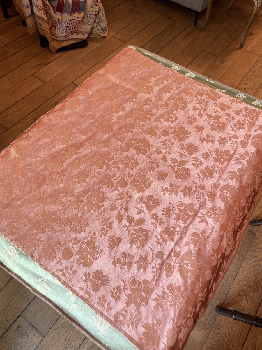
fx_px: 262
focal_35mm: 26
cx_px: 131
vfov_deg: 67.3
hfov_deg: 53.1
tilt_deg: -56.9
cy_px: 175
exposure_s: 1/50
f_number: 1.6
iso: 125
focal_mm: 4.2
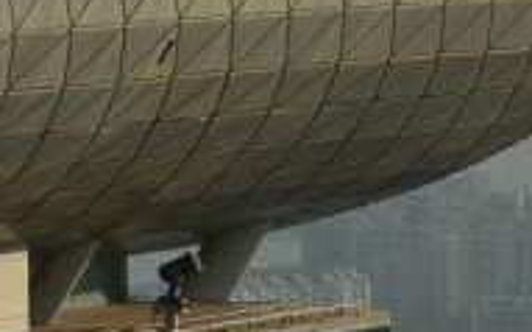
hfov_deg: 2.5
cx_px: 713
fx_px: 12385
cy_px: -187
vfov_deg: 1.5
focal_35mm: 855
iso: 100
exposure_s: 1/400
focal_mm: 200
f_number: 10
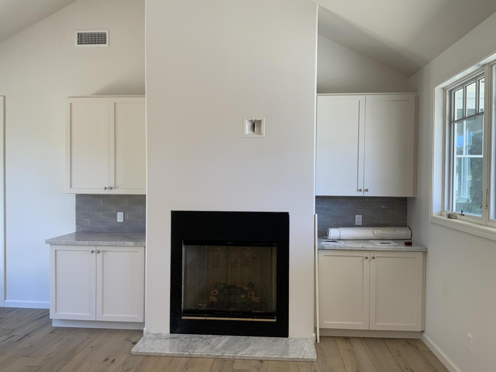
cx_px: 248
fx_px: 416
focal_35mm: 29
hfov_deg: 61.7
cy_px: 186
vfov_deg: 48.2
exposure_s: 1/120
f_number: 1.8
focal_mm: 3
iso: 64
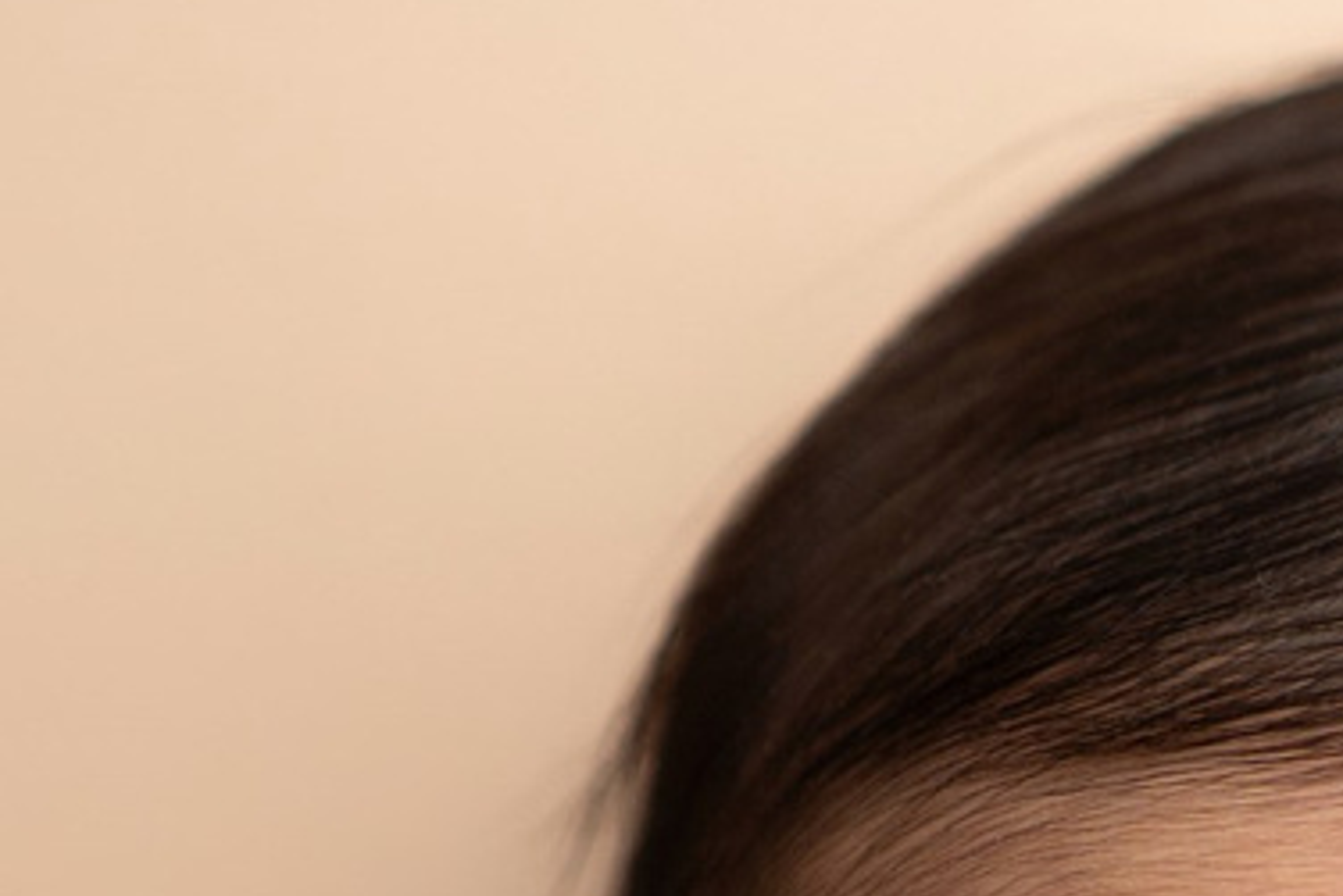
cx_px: 1993
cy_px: 2194
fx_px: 8882
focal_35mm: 238
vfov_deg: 5.6
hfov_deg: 8.5
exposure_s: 1/160
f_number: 2.2
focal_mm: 35
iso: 100
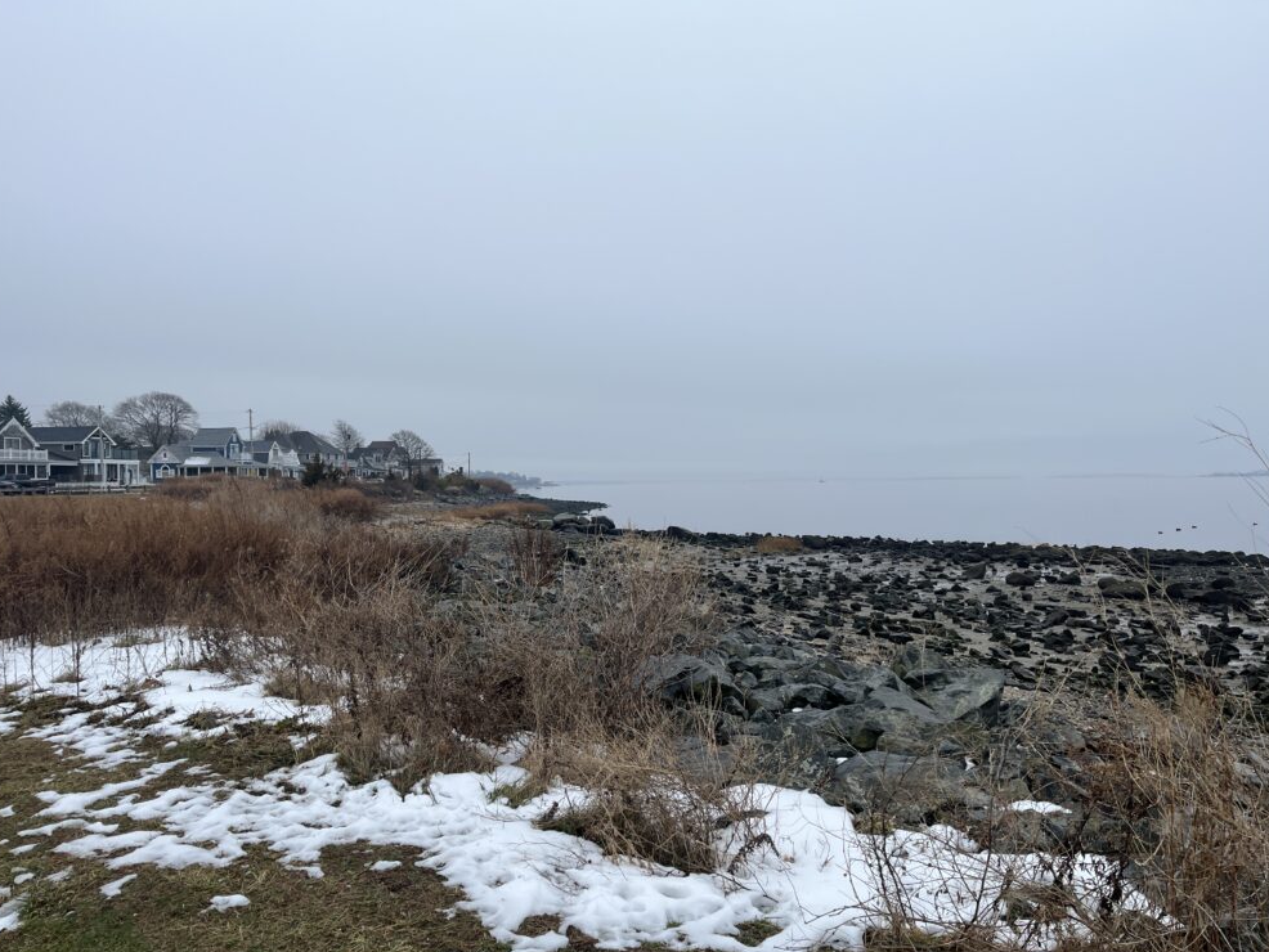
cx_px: 640
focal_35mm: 27
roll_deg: +1.0
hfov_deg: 65.3
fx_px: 990
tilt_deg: -2.4
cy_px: 490
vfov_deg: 51.4
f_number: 1.6
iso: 50
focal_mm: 5.1
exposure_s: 1/821
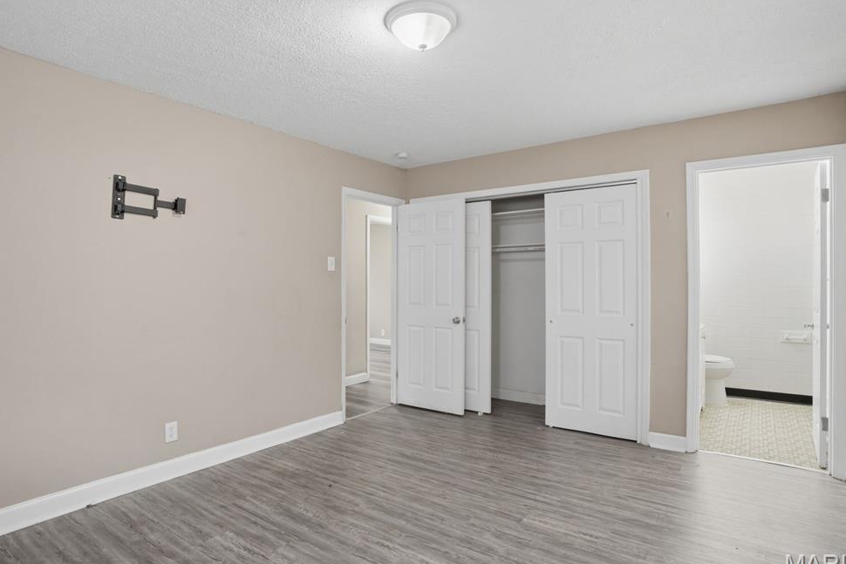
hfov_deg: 86.9
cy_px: 285
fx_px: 447
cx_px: 426
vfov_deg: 64.6
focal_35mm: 19
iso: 320
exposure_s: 1/6
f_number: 8
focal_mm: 18
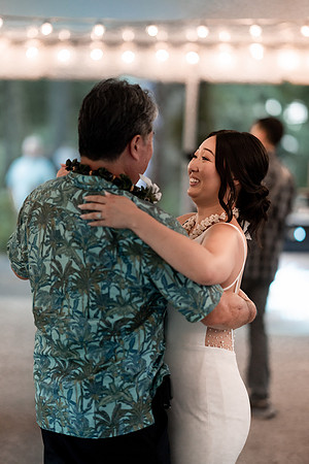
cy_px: 232
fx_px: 1094
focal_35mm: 85
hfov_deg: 16.1
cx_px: 154
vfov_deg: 23.9
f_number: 1.4
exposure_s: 1/320
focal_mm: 85
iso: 1250
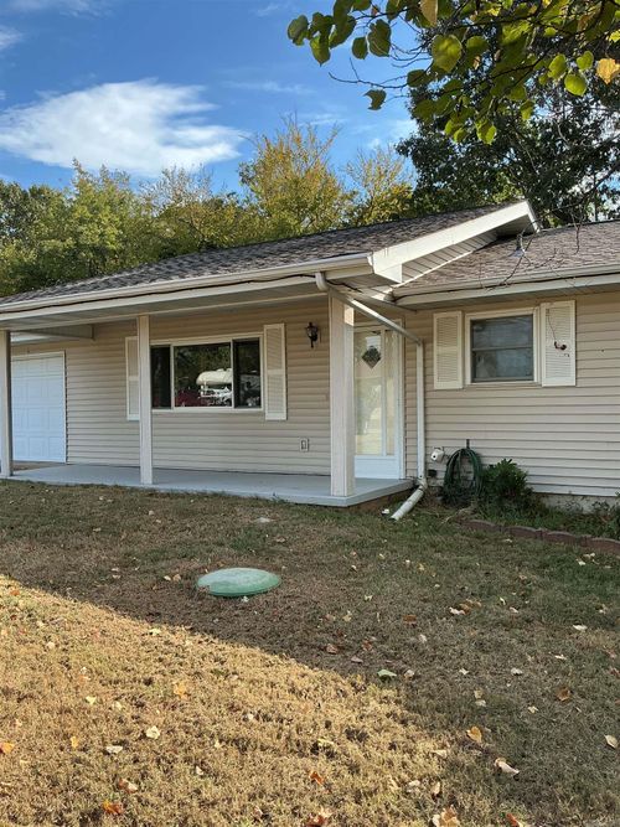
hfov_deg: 48.2
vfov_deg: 61.7
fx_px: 693
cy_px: 414
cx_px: 310
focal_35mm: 29
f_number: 1.8
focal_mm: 3
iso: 25
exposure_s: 1/599
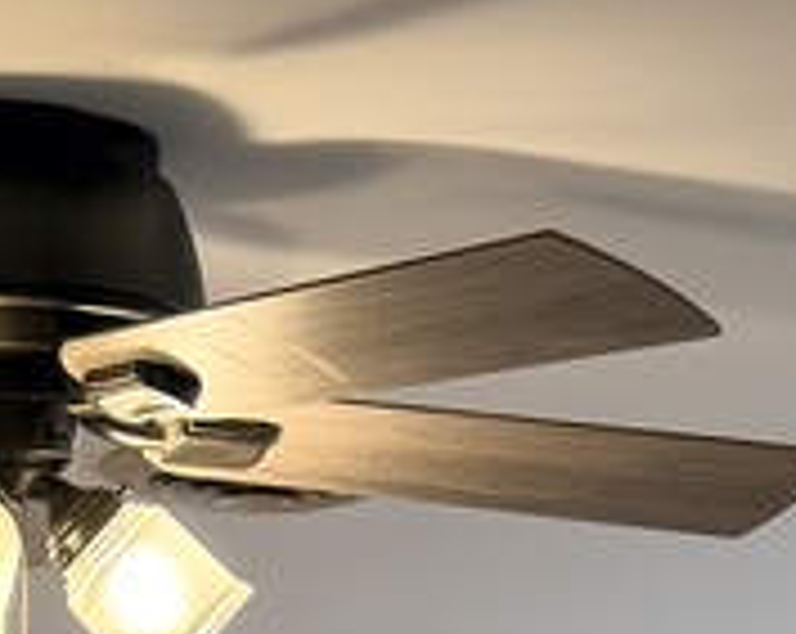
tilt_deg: -7.2
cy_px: 1906
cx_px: 319
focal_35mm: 191
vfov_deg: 7.2
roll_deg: +0.1
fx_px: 4492
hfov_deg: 10.1
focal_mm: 6.76
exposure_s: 1/112
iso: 100
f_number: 1.78
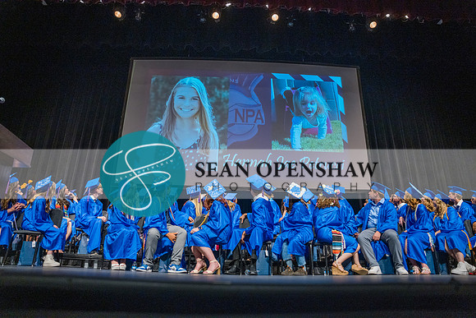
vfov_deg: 53.2
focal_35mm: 24
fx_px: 317
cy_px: 159
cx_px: 238
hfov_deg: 73.7
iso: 2500
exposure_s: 1/160
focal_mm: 24
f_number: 2.8
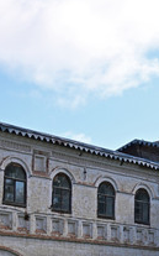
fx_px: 734
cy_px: 203
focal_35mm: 106
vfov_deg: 19.5
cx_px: 253
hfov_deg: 11.7
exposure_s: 1/350
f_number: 5.6
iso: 100
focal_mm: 33.5
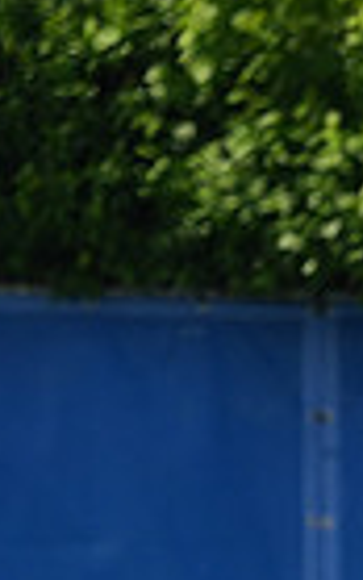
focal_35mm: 1815
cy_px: 736
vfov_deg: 1.2
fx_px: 28699
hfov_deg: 0.7
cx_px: 1110
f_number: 6.3
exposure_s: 1/2000
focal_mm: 426
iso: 500
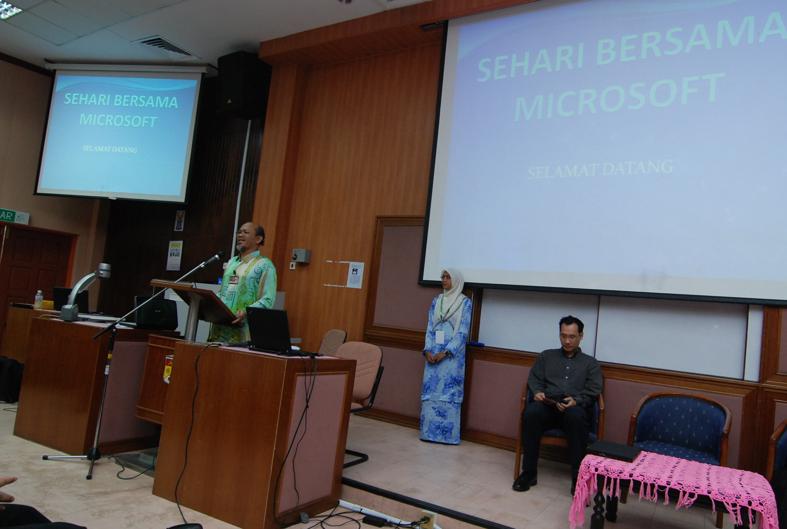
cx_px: 469
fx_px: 482
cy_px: 295
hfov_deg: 77.6
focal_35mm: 22
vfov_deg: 57.3
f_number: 4.5
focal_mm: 12
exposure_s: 1/60
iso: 640
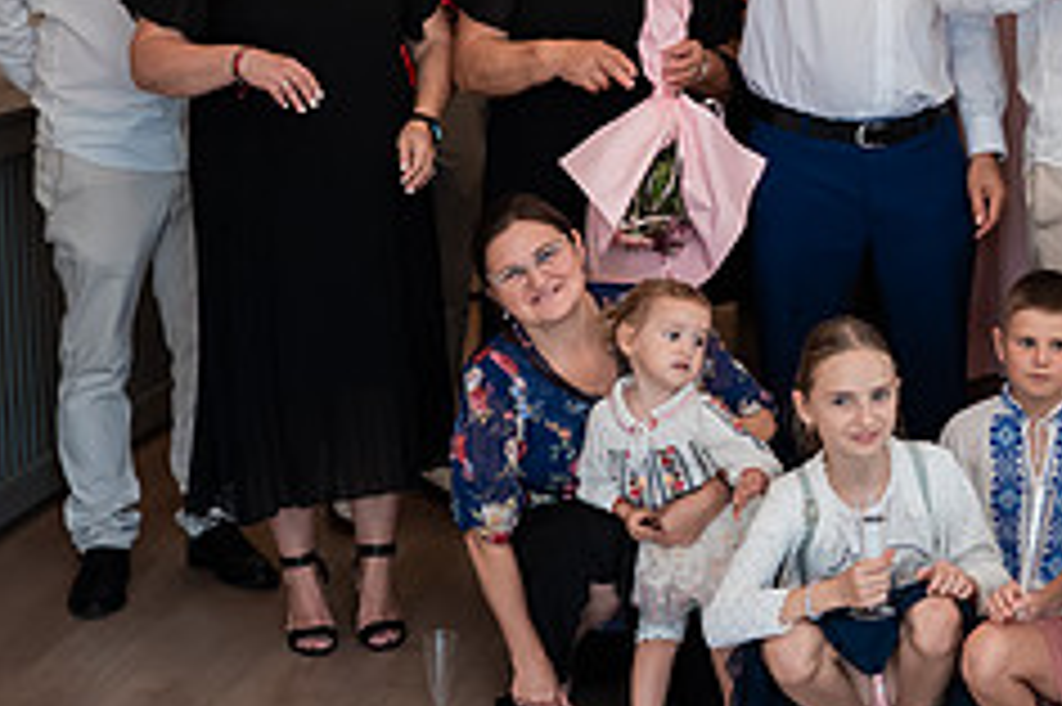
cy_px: 187
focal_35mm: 81
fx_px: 2388
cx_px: 1165
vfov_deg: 16.8
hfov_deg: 23.5
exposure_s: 1/200
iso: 1600
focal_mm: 28
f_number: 2.8
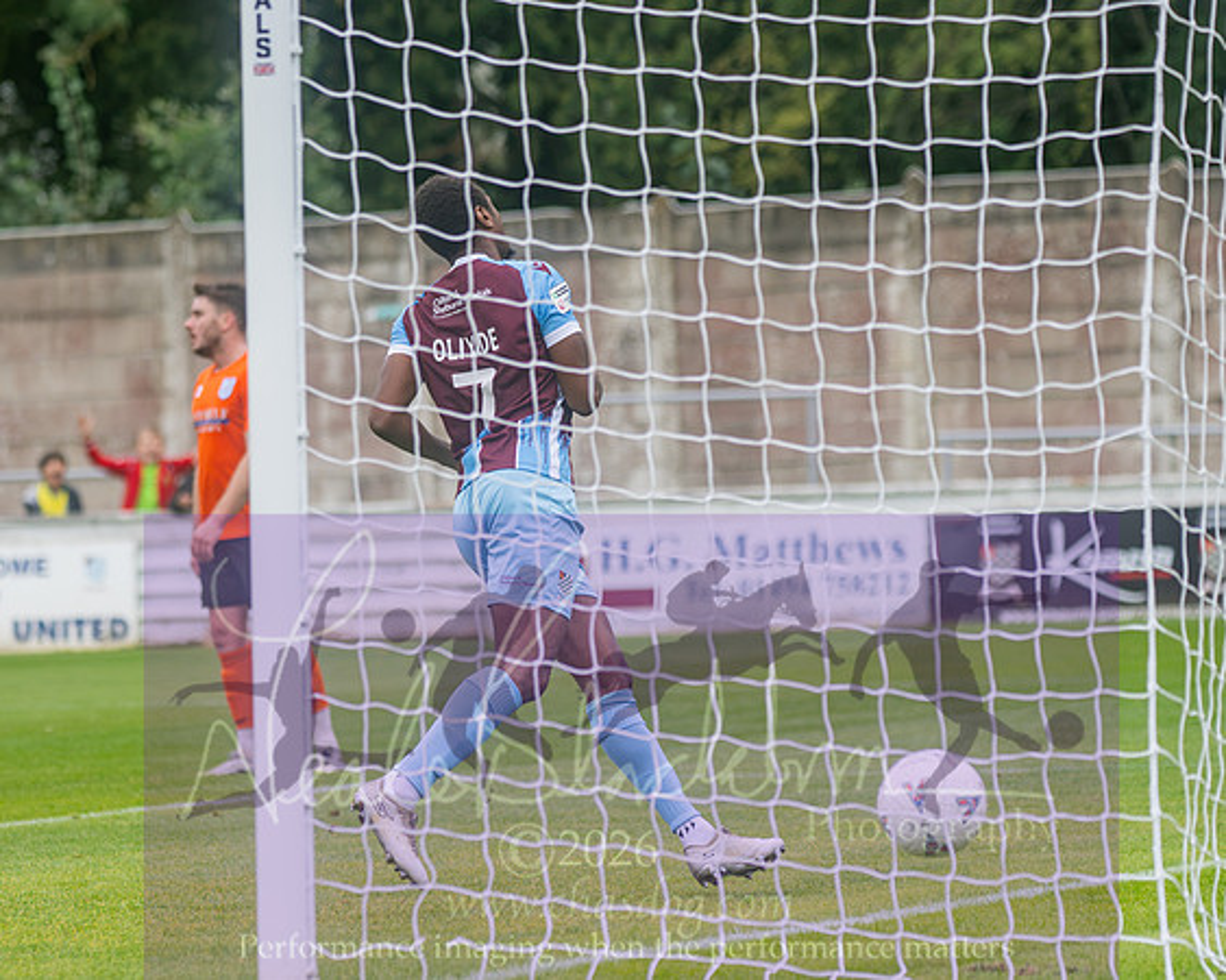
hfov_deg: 7.4
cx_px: 487
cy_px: 490
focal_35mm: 262
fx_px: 9519
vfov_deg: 5.9
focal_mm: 155
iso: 360
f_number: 2.8
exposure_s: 1/1250
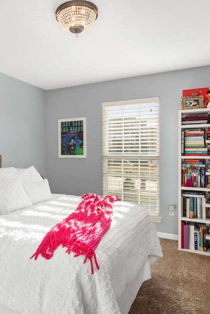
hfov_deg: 45.1
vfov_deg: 65.5
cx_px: 57
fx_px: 245
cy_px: 159
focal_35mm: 28
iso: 320
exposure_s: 1/30
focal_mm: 9
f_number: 8
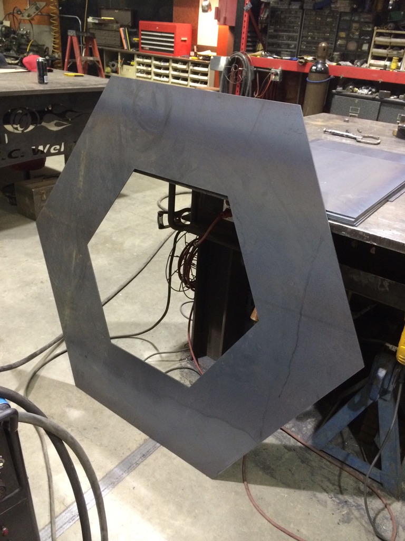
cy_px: 270
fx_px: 468
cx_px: 202
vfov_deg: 60.0
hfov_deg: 46.8
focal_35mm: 30
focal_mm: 4.12
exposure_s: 1/24
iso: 320
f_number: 2.2
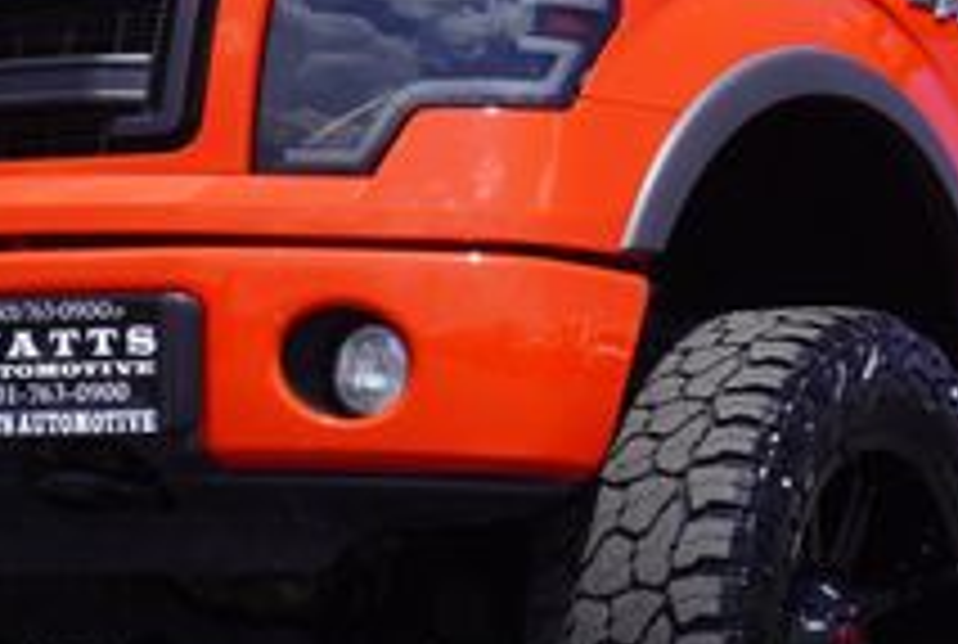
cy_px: 225
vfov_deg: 10.6
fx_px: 3480
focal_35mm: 130
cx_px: 598
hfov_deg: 15.7
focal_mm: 29
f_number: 11
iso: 100
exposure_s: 1/125
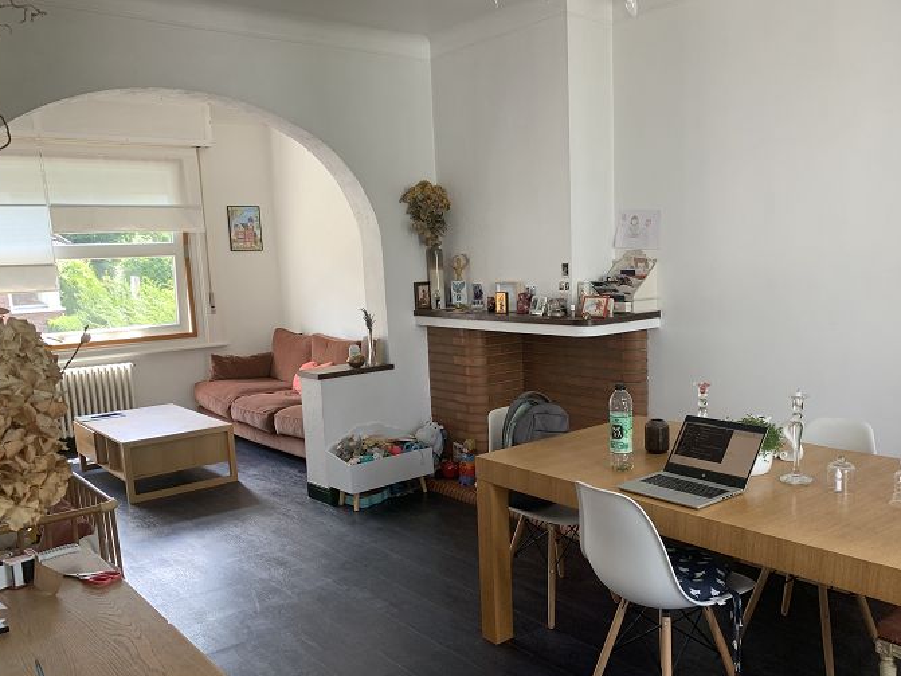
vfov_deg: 45.3
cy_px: 380
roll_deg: +1.6
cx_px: 517
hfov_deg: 58.1
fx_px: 807
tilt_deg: -9.4
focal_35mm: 31
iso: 80
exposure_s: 1/121
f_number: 1.8
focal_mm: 4.25
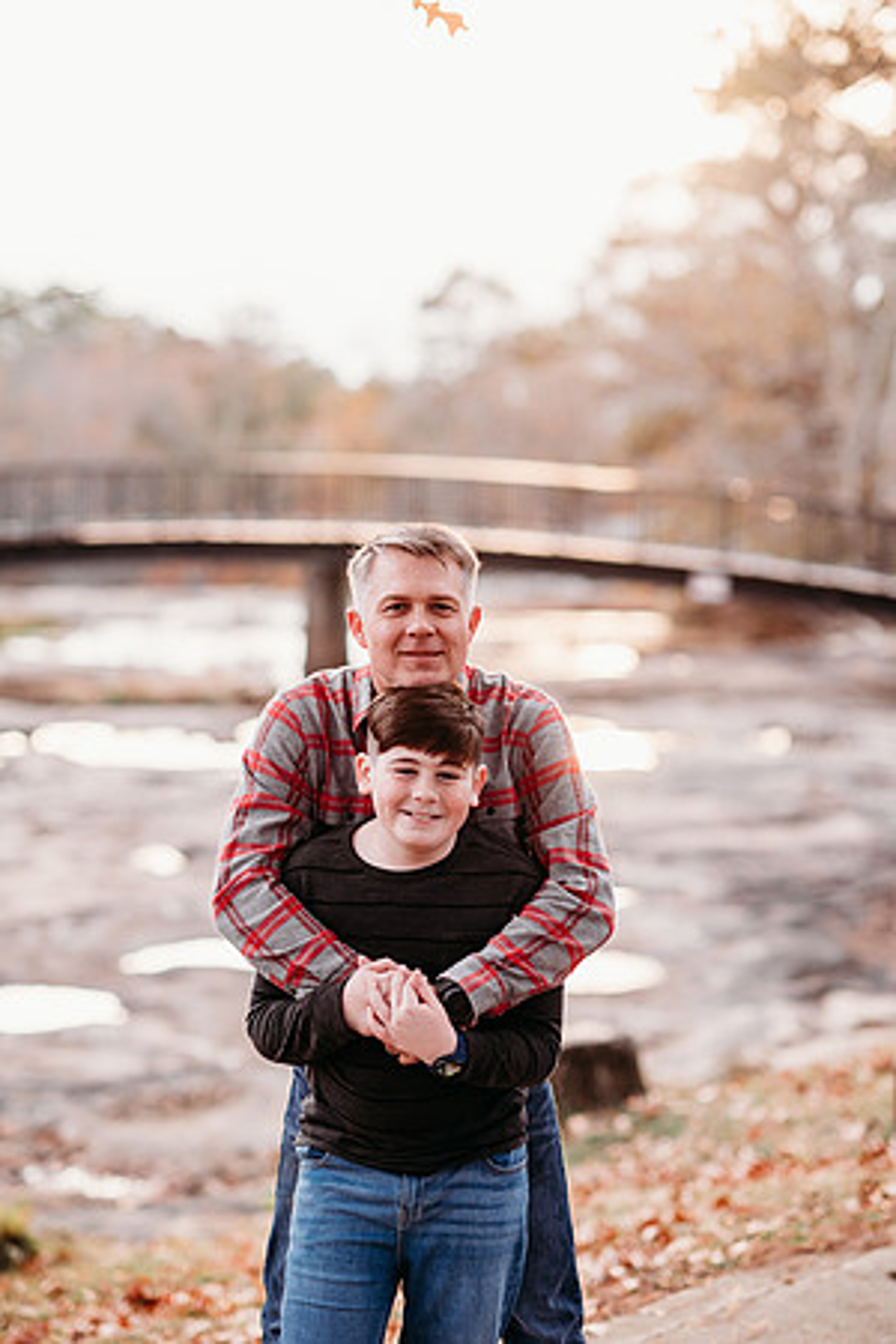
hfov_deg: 16.1
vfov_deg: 23.9
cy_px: 672
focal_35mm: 85
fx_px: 3173
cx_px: 448
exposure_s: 1/400
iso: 320
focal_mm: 85
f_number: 2.2
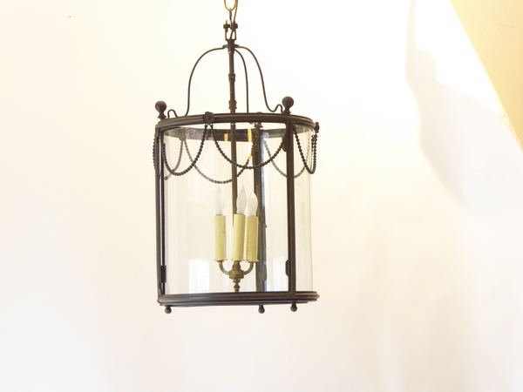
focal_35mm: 106
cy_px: 196
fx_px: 1602
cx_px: 262
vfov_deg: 14.0
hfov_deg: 18.5
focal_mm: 19
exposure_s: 1/10
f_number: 5.1
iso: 400
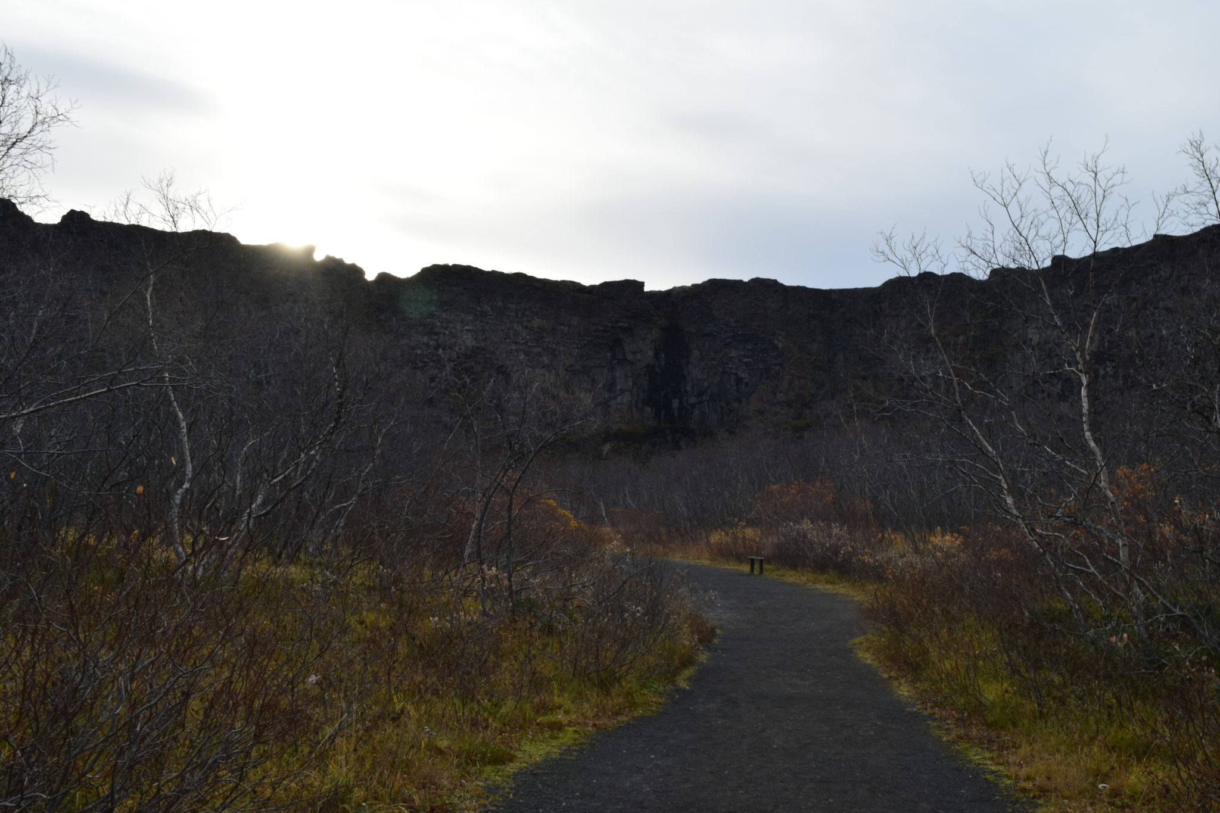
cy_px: 406
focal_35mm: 33
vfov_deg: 40.0
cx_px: 610
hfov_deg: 57.2
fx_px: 1118
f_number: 10
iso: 400
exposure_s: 1/250
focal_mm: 22
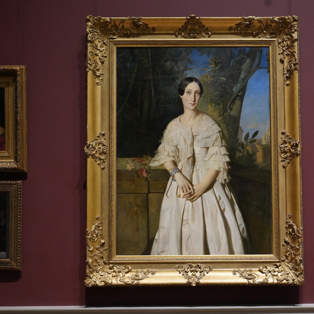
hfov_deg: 32.5
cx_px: 212
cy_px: 156
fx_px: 534
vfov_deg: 32.8
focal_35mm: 52
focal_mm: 40
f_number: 5.6
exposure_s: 1/100
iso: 8000
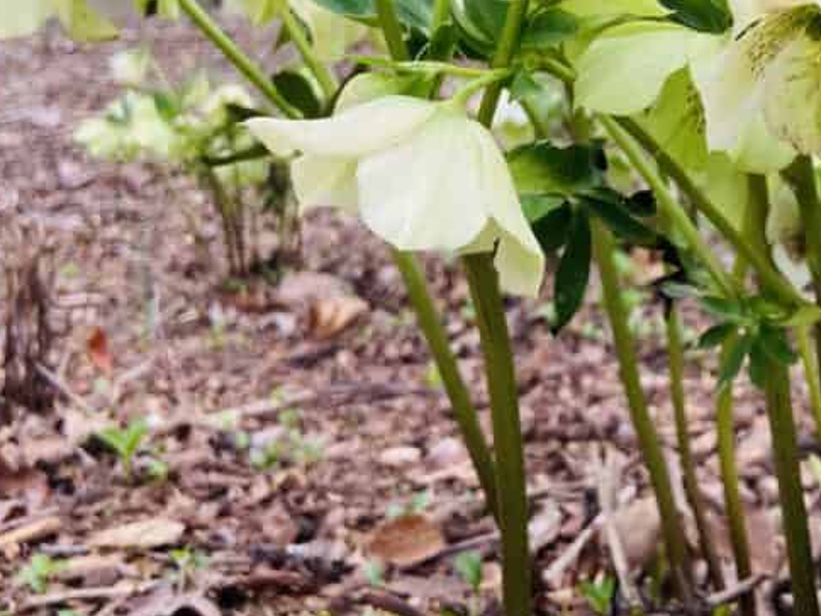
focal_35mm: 55
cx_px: 684
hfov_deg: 33.7
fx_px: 1304
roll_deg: -4.1
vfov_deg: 25.7
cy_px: 54
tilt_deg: -7.8
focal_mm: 4.25
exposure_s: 1/324
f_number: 1.8
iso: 32
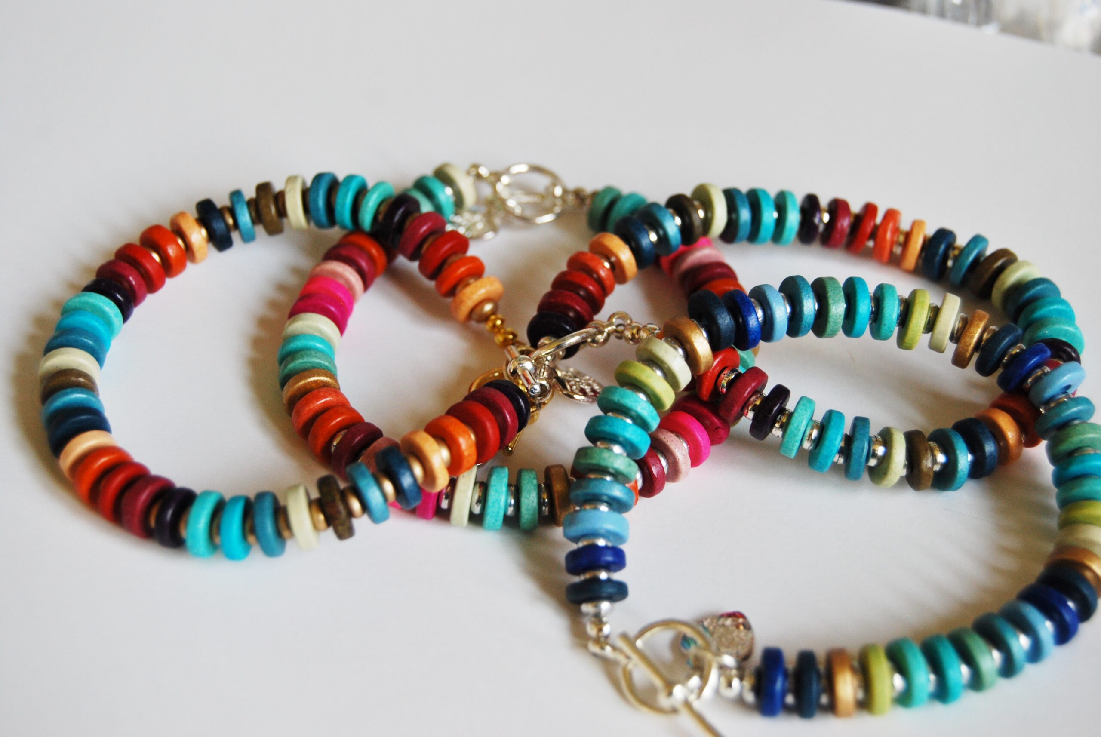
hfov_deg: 33.4
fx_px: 1837
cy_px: 368
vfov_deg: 22.7
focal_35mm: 60
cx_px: 550
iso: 500
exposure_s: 1/30
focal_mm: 40
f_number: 5
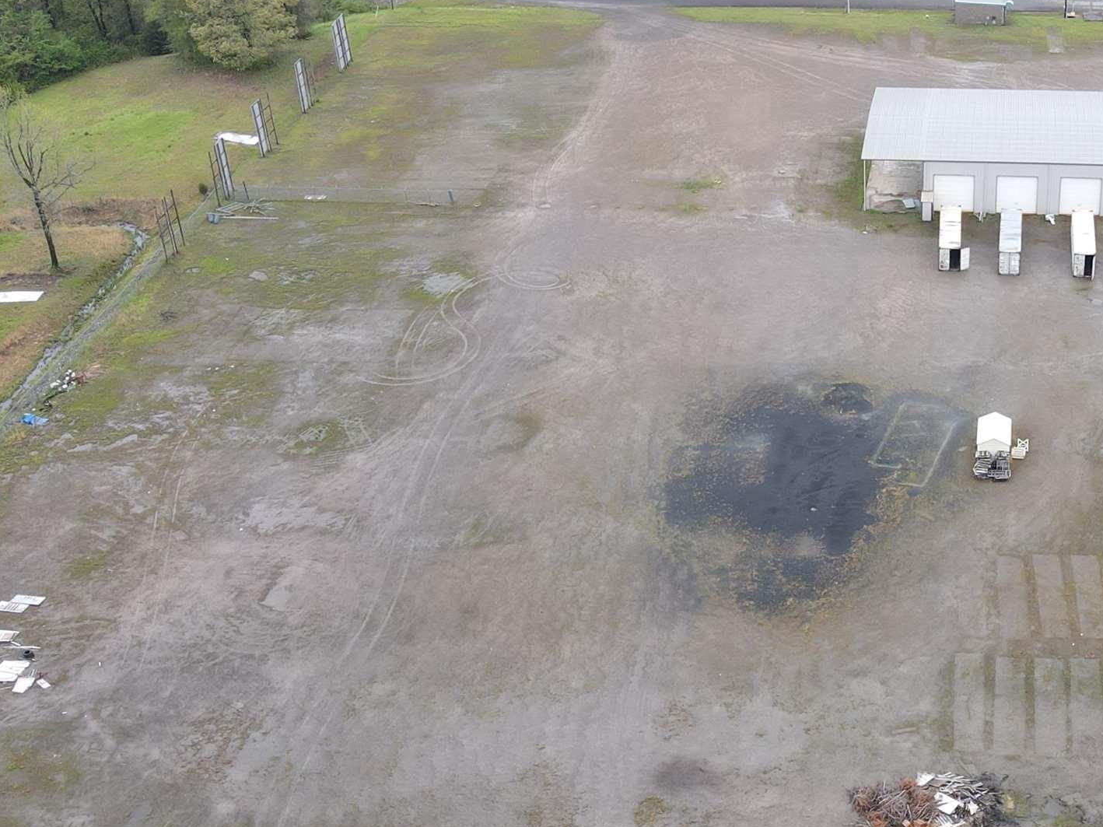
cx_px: 895
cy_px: 550
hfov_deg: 35.5
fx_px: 1657
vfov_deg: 27.9
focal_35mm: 52
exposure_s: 1/90
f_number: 2.8
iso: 100
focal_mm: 4.5
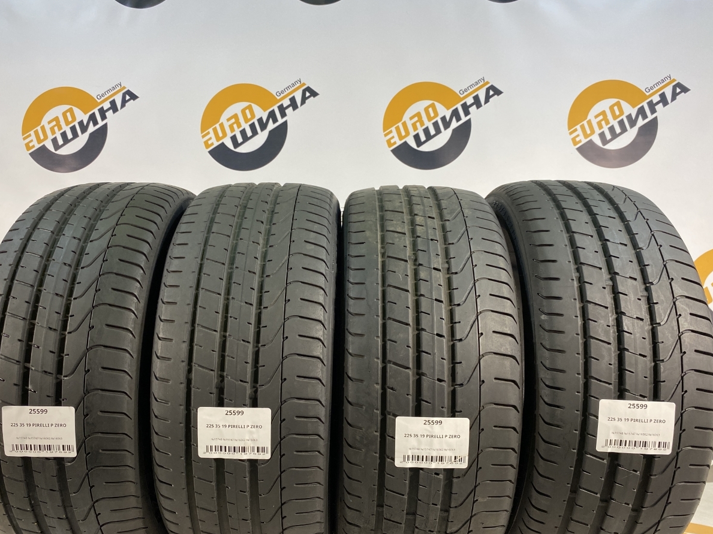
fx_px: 577
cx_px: 339
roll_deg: +0.4
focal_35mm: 28
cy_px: 286
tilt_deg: +0.6
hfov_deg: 63.4
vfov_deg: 49.7
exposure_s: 1/100
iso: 125
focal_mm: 4.25
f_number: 1.8
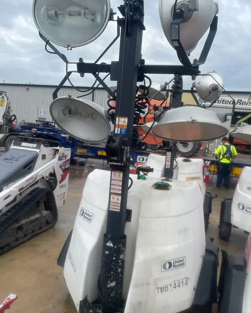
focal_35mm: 28
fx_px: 260
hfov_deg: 51.6
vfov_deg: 62.1
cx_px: 126
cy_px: 169
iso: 32
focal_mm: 4.2
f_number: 1.6
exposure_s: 1/1159
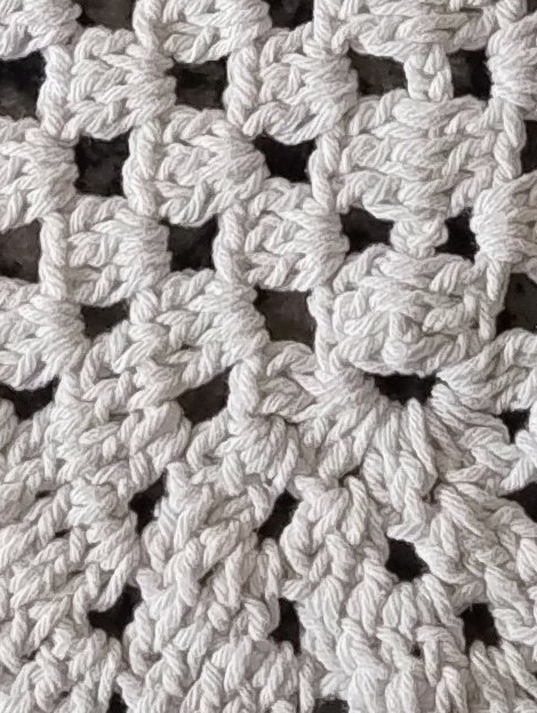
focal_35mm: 157
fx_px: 3239
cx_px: 508
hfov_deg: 9.4
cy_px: -402
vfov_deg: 11.9
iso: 538
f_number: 1.8
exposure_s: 1/60
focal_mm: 5.56
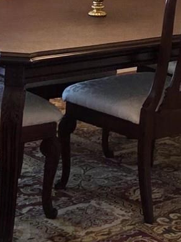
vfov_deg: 14.0
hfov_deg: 10.7
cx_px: 211
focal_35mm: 136
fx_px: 949
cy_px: -71
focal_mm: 5.4
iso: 500
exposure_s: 1/120
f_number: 1.8
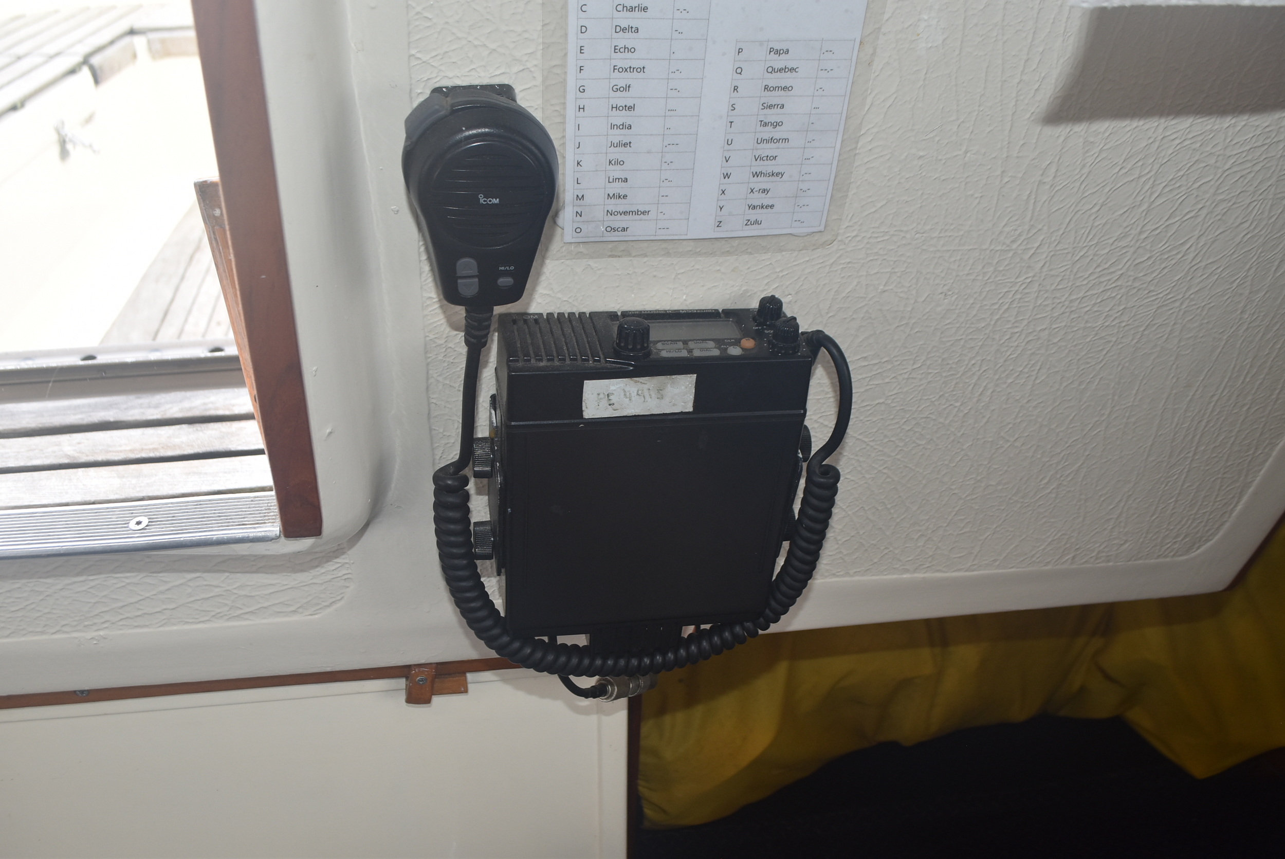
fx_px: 1072
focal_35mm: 30
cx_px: 642
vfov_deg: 43.7
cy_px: 430
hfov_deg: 61.9
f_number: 5.6
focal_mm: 20
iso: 360
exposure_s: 1/125
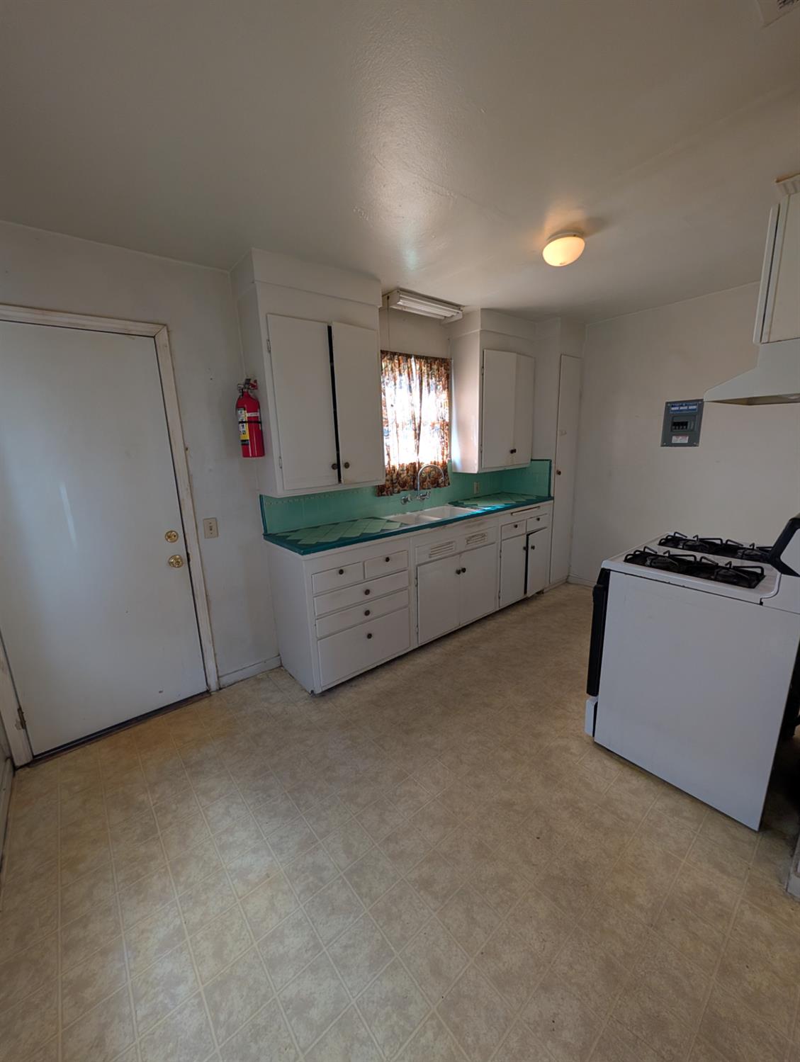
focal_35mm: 12
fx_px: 369
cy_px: 531
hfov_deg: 94.7
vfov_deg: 110.4
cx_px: 400
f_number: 1.7
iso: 182
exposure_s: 1/79.4
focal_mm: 2.02
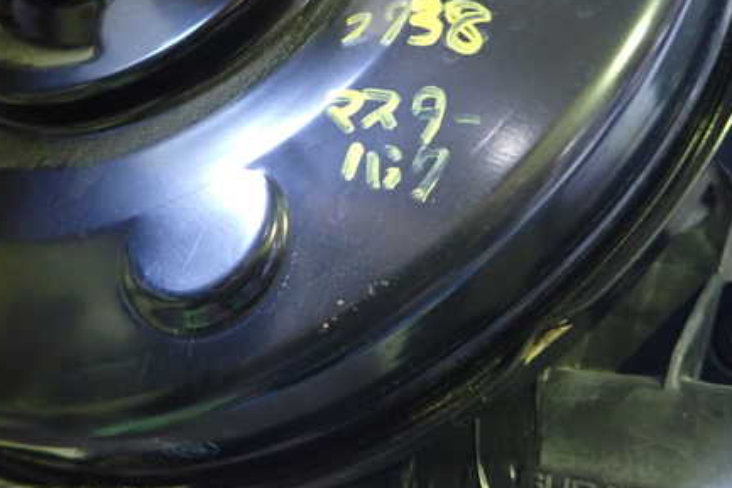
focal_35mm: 36
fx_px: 732
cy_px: 169
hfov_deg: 53.0
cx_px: 325
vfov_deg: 36.6
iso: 800
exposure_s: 1/25
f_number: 2
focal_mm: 4.5
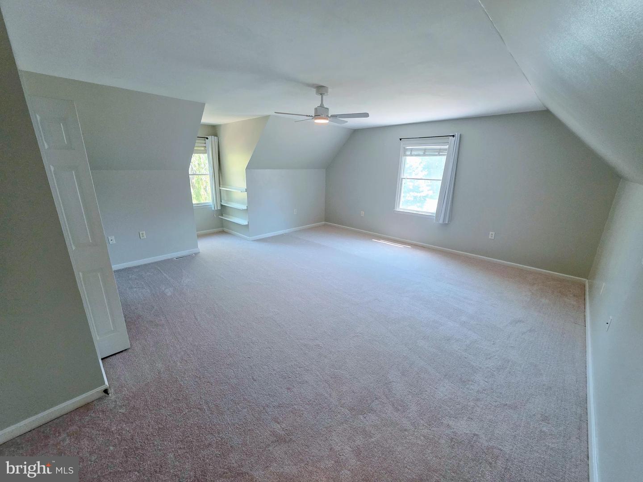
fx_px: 241
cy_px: 241
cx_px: 322
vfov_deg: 89.9
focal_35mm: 13
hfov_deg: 106.2
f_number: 1.9
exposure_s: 1/120
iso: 320
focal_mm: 2.2
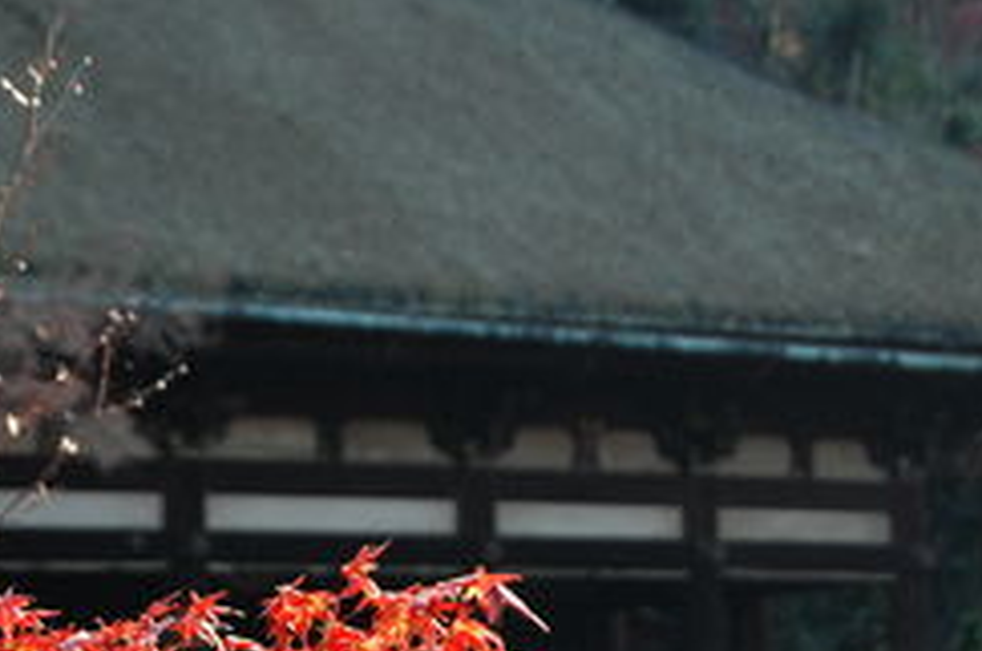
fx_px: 4437
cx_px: 424
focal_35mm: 163
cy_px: 572
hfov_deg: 12.6
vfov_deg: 8.4
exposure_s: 1/125
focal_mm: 55
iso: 200
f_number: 5.6
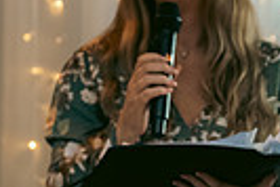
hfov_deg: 10.5
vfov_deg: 7.0
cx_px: 131
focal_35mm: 196
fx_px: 1526
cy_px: 104
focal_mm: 45
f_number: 3.5
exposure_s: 1/160
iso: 1250
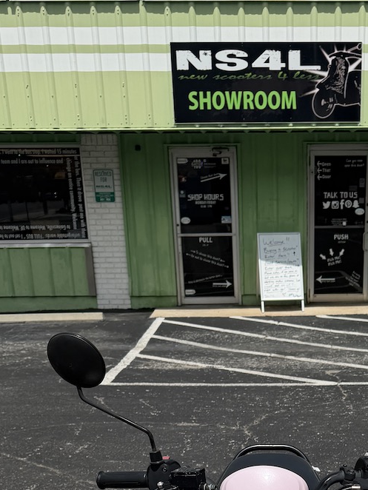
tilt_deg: -23.0
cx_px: 298
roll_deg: +1.7
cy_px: 563
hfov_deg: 24.8
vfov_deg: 29.3
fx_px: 822
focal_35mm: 58
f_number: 1.78
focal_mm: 6.76
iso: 80
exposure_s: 1/9091
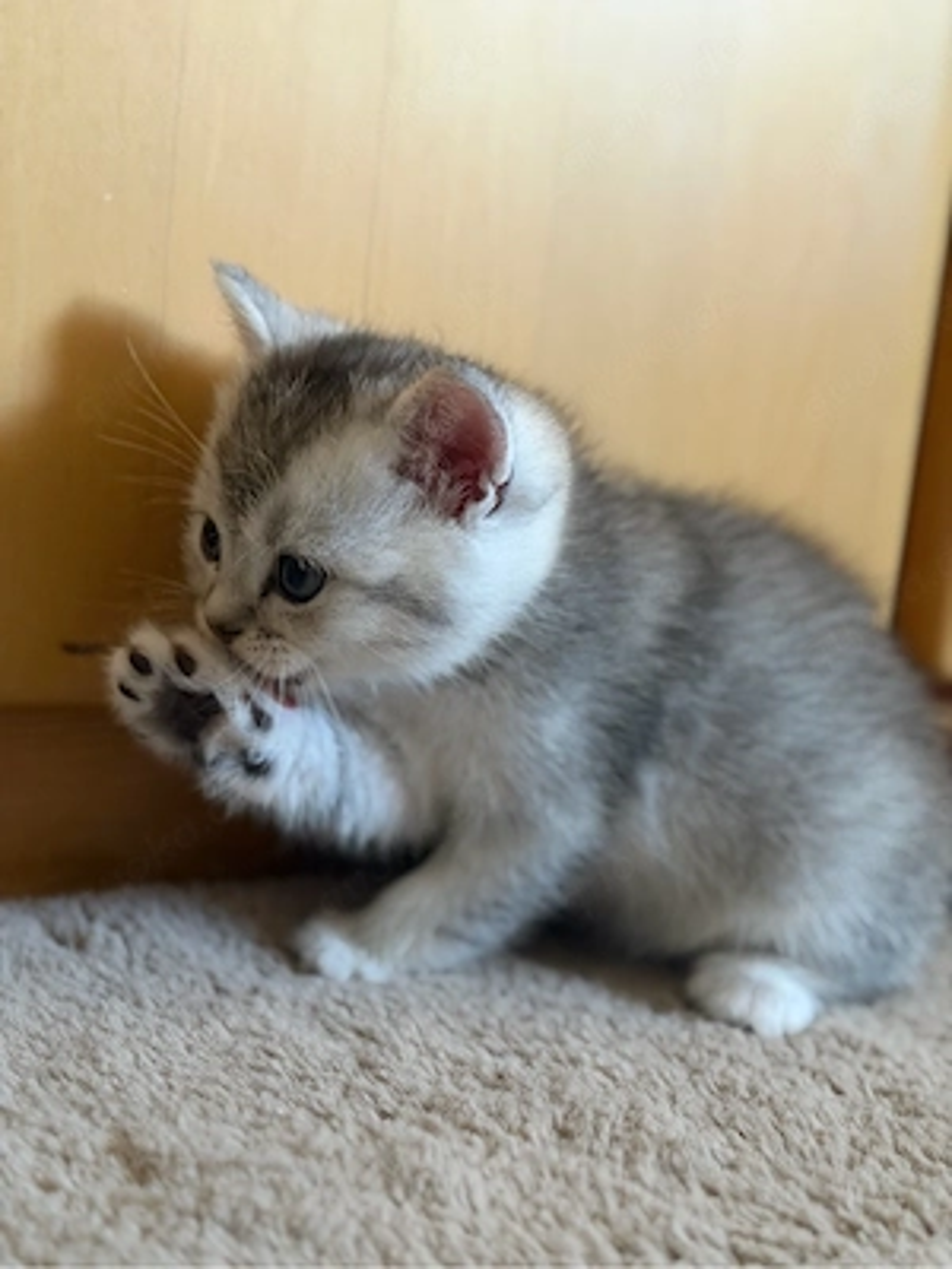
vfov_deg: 39.7
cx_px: 476
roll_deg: -5.8
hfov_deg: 30.3
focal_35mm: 48
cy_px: 634
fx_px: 1760
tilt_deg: -7.6
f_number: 1.78
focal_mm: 6.76
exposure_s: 1/40
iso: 320
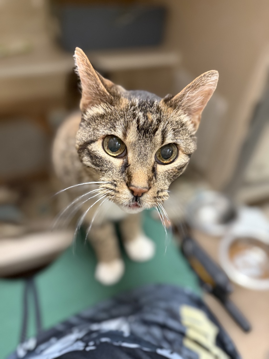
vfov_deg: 71.6
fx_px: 249
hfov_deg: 56.8
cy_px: 180
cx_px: 134
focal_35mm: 24
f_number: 1.78
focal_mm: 6.76
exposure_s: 1/60
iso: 500
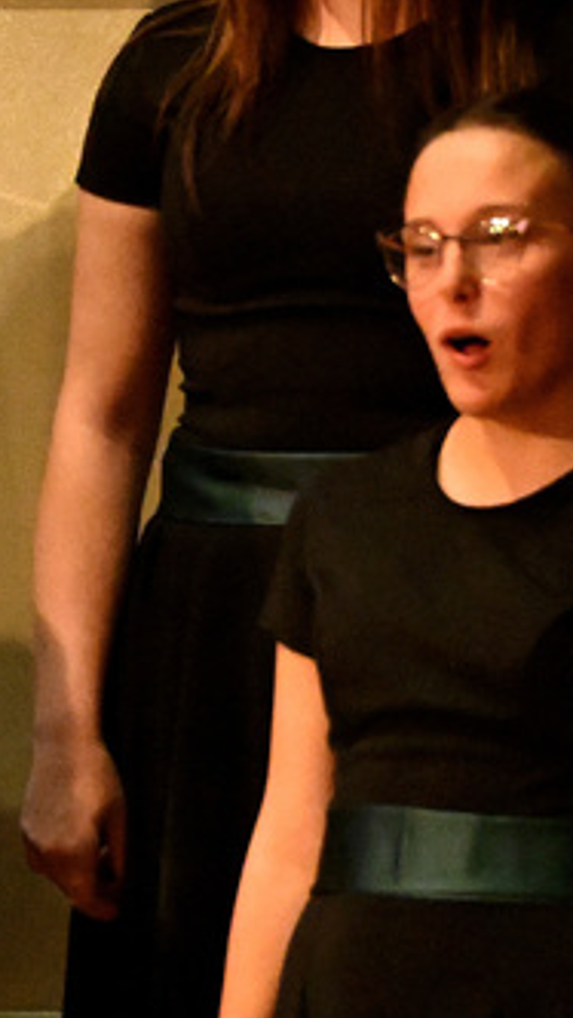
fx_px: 24825
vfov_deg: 2.3
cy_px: 530
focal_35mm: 920
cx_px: -925
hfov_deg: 1.3
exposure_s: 1/1000
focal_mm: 190
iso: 10000
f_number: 2.8
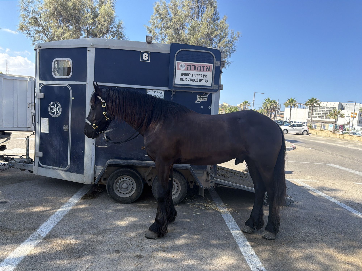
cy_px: 136
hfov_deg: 71.6
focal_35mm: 24
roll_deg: -4.0
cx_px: 181
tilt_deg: -4.3
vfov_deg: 56.8
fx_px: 251
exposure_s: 1/1855
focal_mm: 6.76
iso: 80
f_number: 1.78
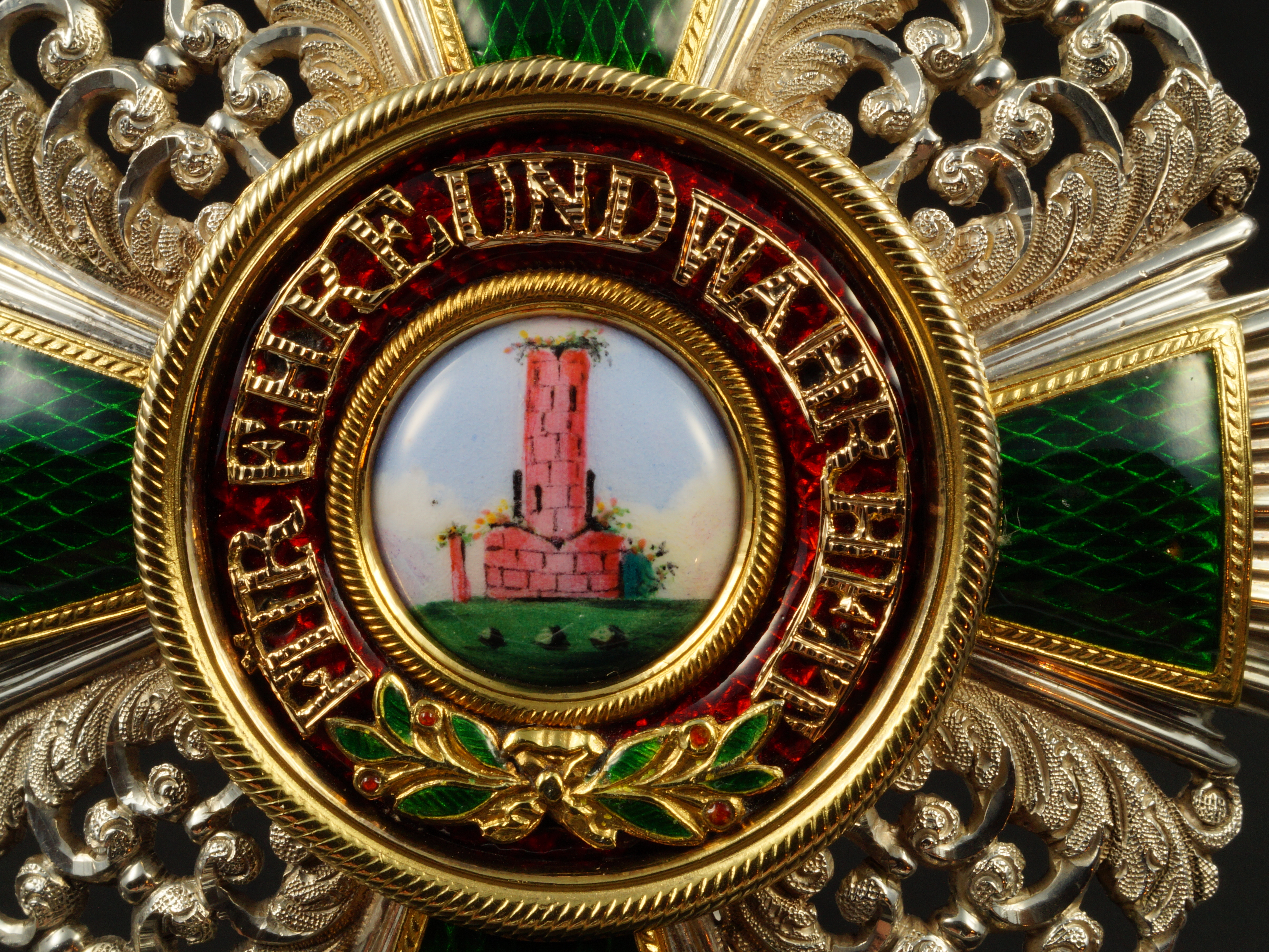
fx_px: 1796
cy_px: 474
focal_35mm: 49
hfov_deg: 38.9
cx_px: 562
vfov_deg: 29.7
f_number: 22
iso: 200
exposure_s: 1/1.25
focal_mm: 30
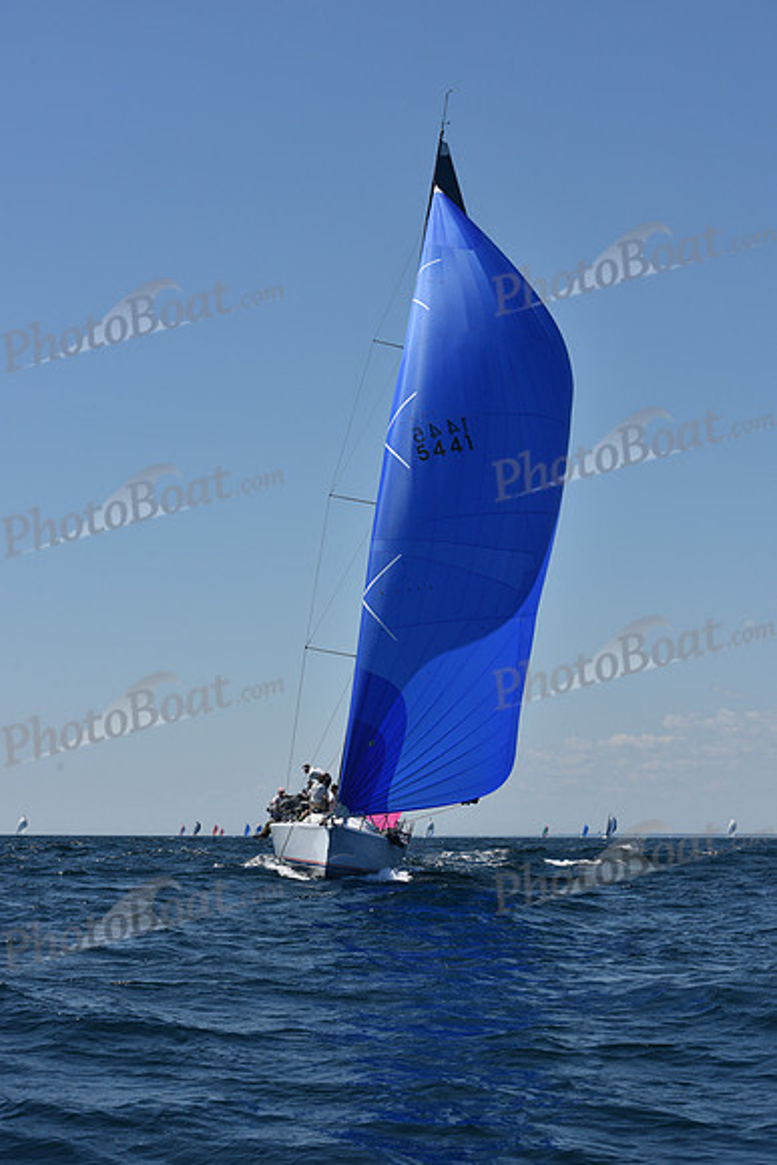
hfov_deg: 19.5
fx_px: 2265
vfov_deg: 28.8
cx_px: 388
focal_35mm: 70
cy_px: 582
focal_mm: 70
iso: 200
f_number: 9
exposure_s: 1/1000
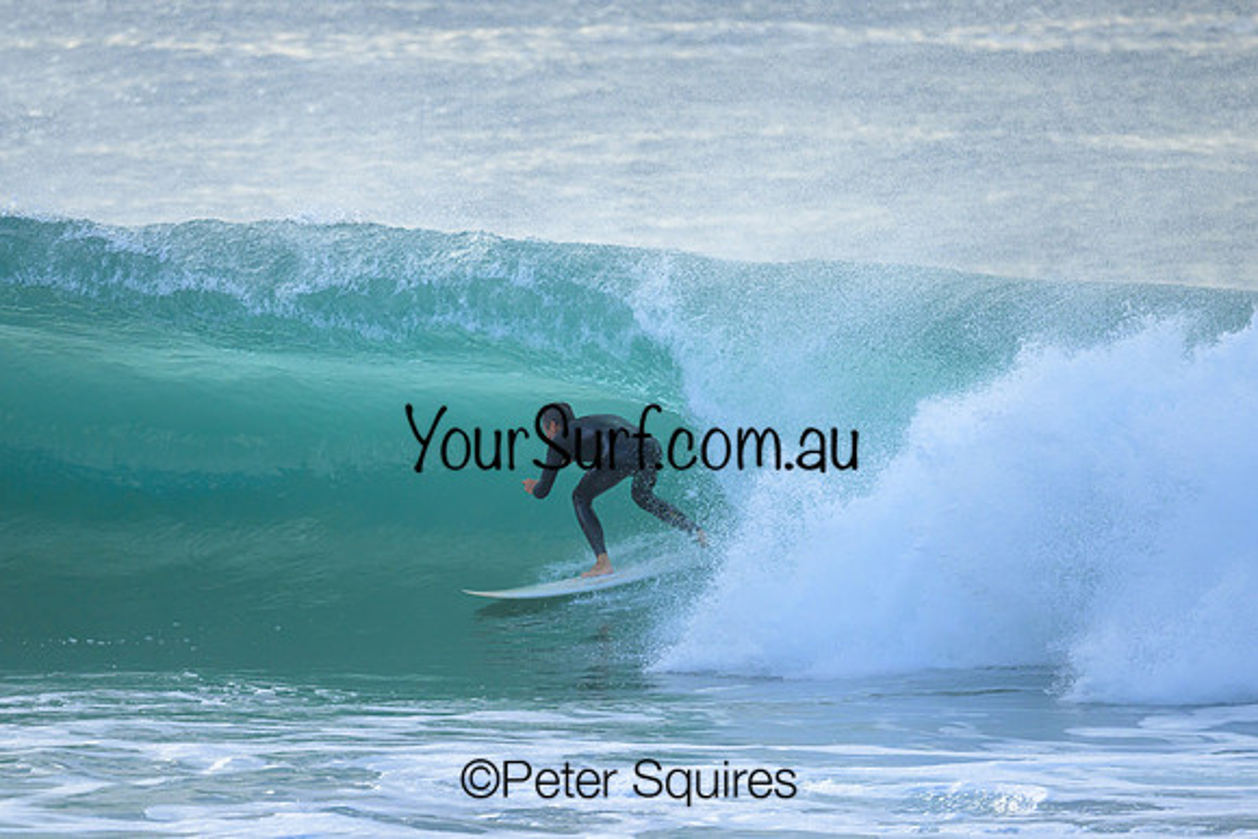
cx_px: 629
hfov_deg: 2.6
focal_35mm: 800
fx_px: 27961
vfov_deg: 1.7
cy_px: 420
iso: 1100
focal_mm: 800
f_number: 6.3
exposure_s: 1/2500
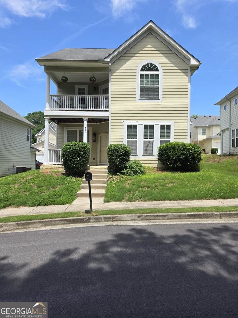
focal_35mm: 23
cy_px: 159
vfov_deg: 73.9
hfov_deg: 58.9
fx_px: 211
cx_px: 119
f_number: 1.7
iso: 80
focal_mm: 6.3
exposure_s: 1/3464
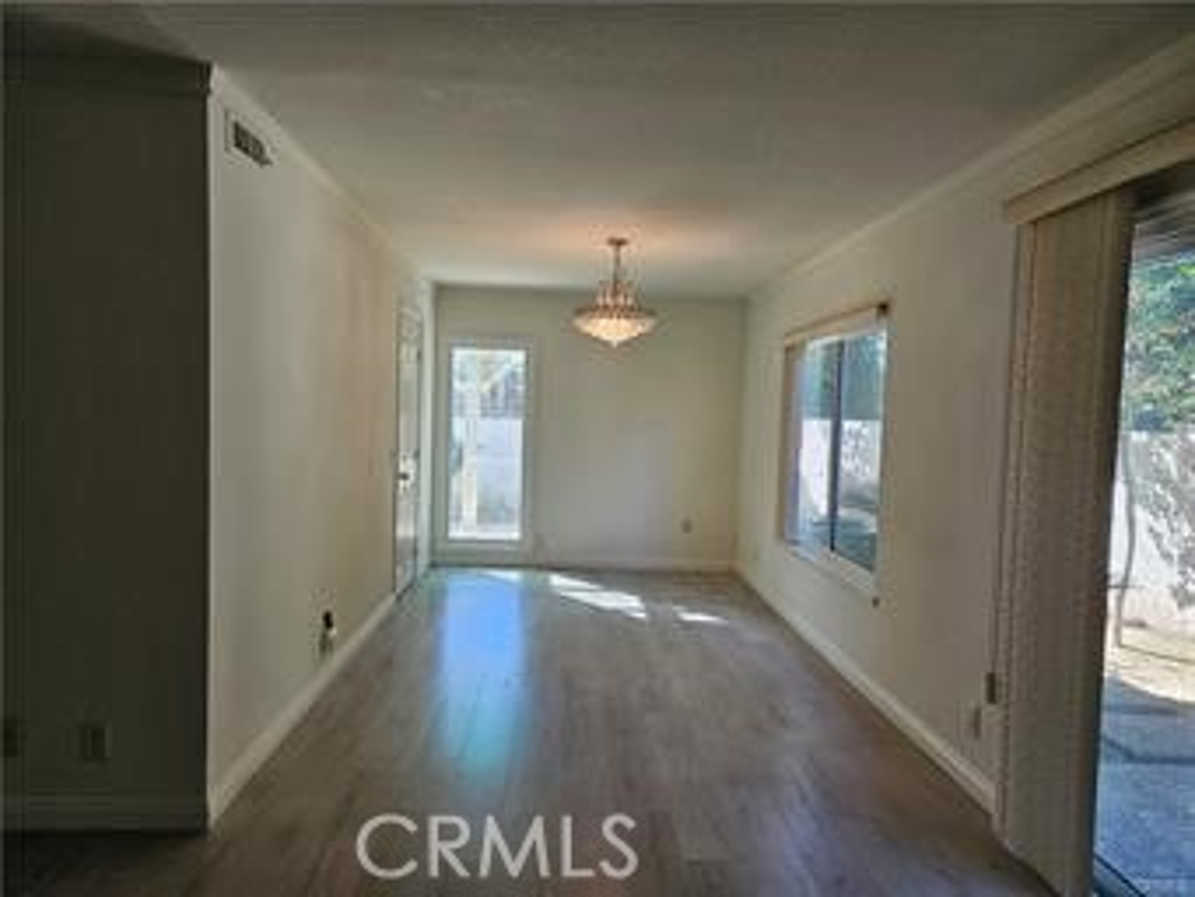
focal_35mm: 23
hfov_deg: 73.9
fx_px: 794
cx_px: 598
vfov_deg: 58.9
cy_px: 448
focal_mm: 5.4
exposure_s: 1/120
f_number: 1.8
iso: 64
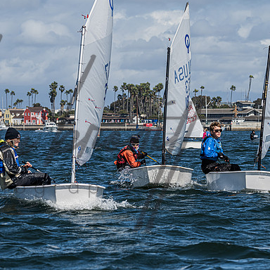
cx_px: 116
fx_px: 1818
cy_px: 154
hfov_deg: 8.5
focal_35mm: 206
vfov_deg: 8.5
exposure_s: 1/1250
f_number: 9
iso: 320
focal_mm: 140
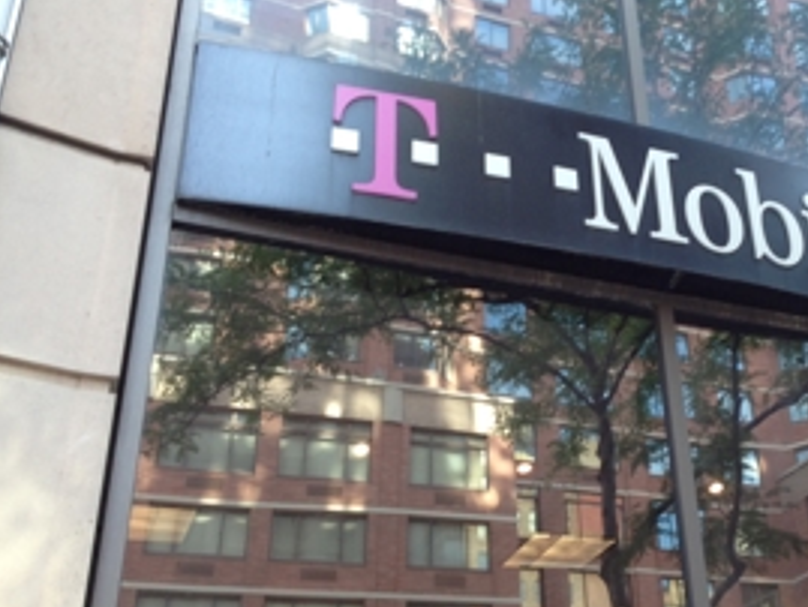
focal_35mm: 52
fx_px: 1214
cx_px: 592
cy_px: 316
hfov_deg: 36.1
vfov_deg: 28.1
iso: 50
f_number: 2.4
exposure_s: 1/60
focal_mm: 4.28
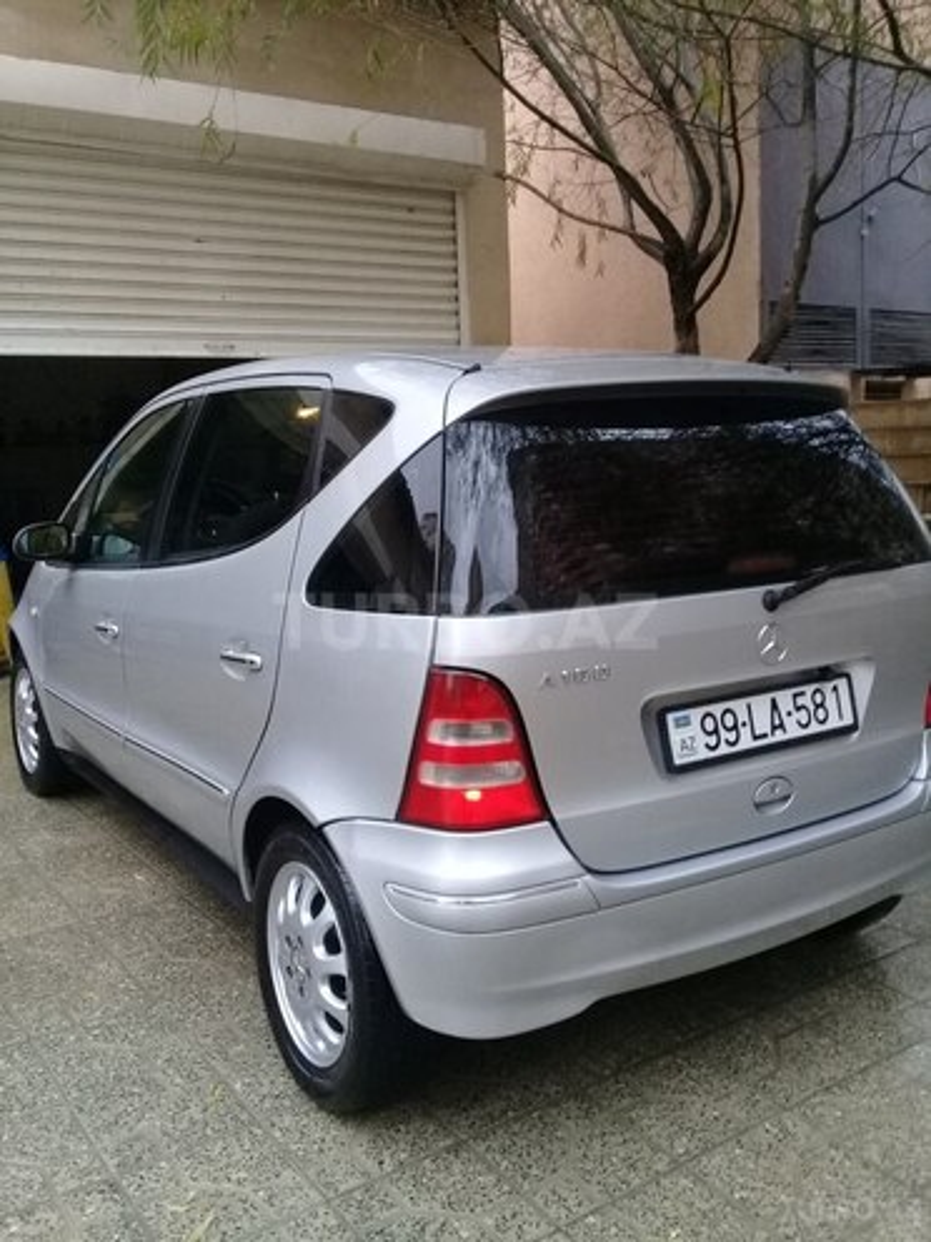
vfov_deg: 58.4
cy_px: 621
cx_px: 466
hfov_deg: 45.4
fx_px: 1112
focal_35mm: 31
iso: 160
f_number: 2.2
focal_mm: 3.3
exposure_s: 1/33
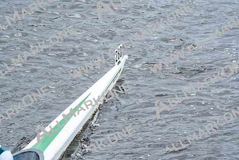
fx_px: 3274
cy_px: 80
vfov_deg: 2.8
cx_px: 120
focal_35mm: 493
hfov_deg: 4.2
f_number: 6.3
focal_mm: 493
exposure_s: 1/1250
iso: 2000
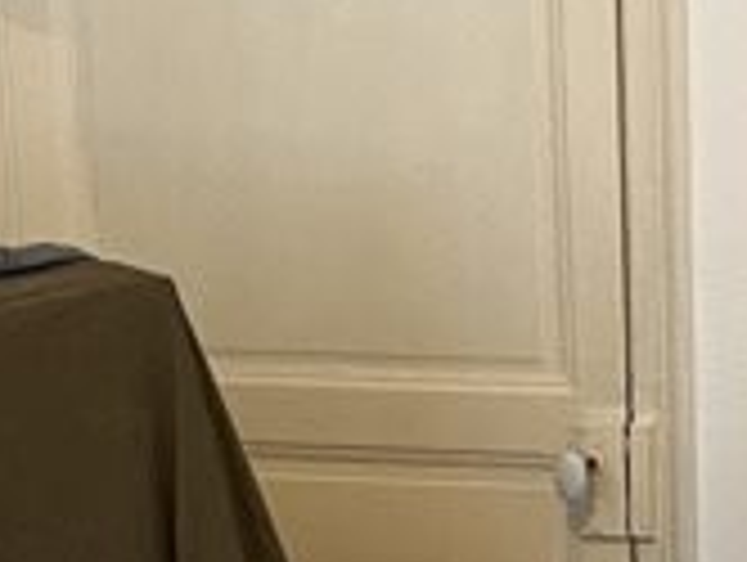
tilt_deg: -10.1
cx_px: 963
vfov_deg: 11.8
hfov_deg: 15.0
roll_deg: -1.1
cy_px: 571
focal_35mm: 125
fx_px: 2701
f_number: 1.6
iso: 200
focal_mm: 5.1
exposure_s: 1/50
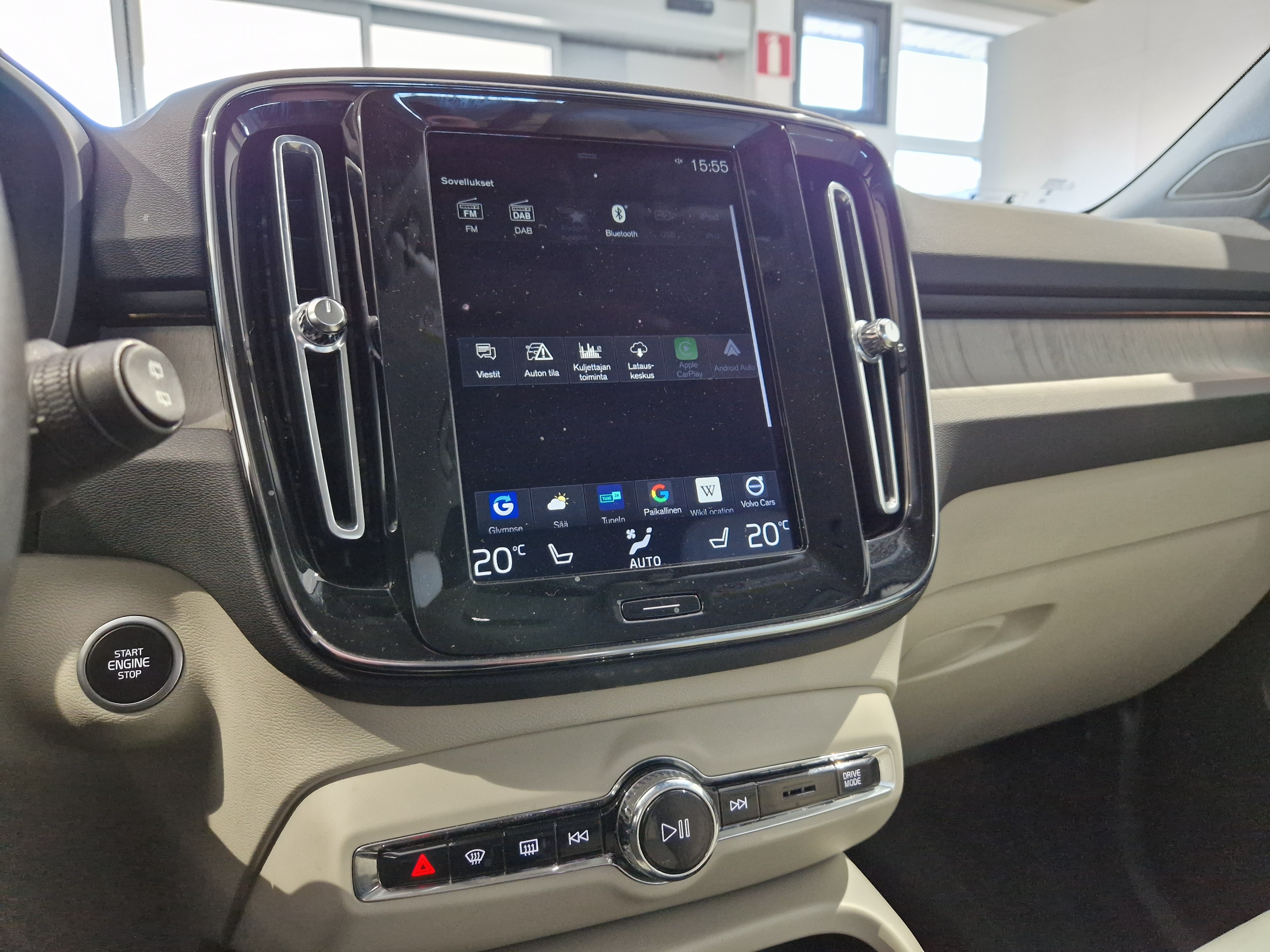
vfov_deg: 58.9
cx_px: 635
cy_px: 476
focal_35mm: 23
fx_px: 844
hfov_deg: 73.9
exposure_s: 1/100
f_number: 1.8
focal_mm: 5.4
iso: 640
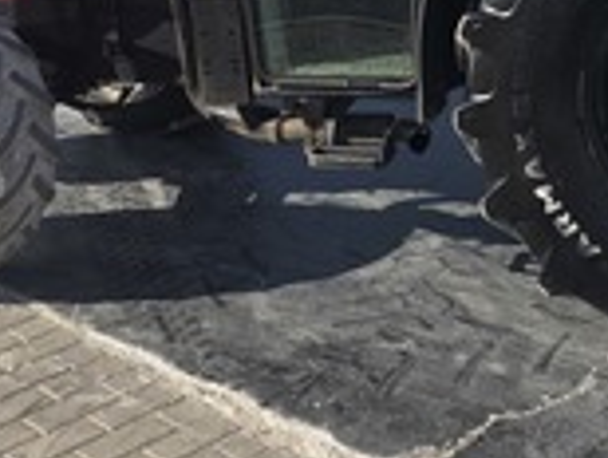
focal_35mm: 82
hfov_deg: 23.6
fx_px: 1443
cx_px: 428
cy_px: -126
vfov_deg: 17.0
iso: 80
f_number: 1.7
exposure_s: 1/4333
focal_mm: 6.3
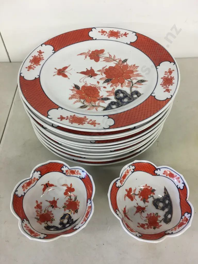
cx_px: 99
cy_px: 132
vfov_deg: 61.7
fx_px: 221
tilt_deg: -51.4
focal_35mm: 29
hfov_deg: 48.2
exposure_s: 1/17
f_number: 2.2
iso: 32
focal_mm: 4.15
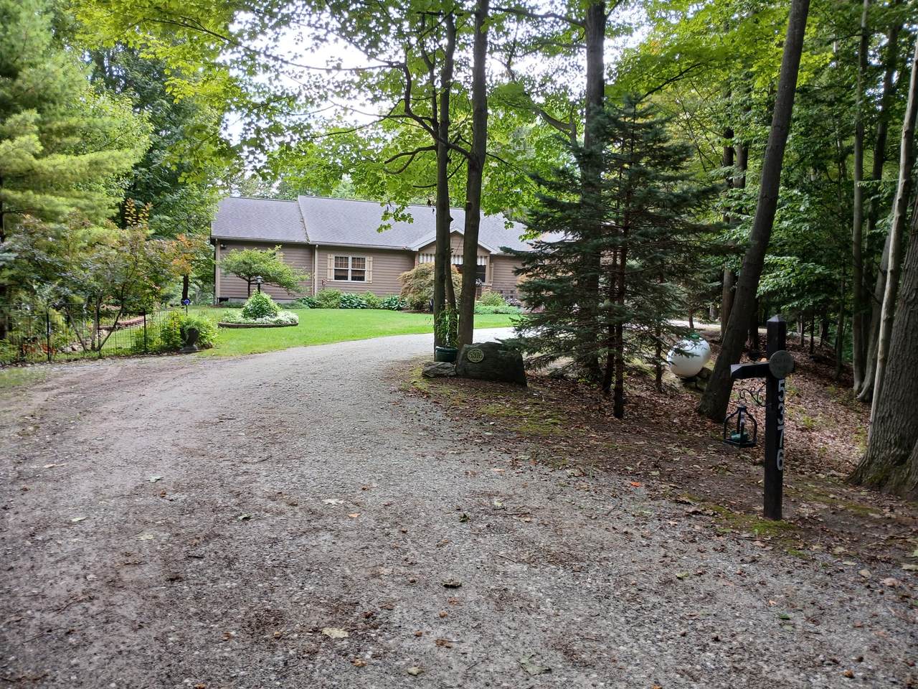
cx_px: 459
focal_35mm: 26
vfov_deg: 53.1
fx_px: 690
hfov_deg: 67.3
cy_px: 344
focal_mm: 3.98
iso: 40
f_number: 1.8
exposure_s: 1/60
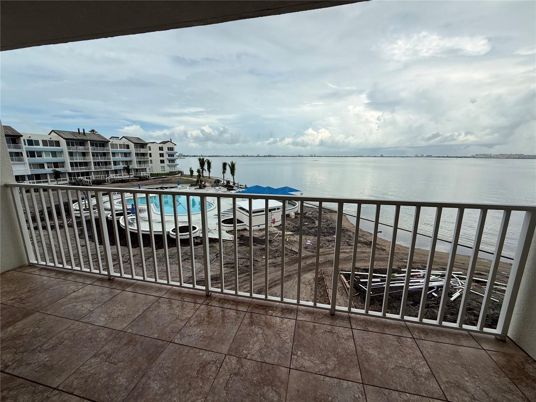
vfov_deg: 85.7
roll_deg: -0.3
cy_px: 201
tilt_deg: -11.9
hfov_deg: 102.1
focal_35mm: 14
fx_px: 217
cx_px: 268
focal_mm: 2.22
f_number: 2.2
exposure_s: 1/3289
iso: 50
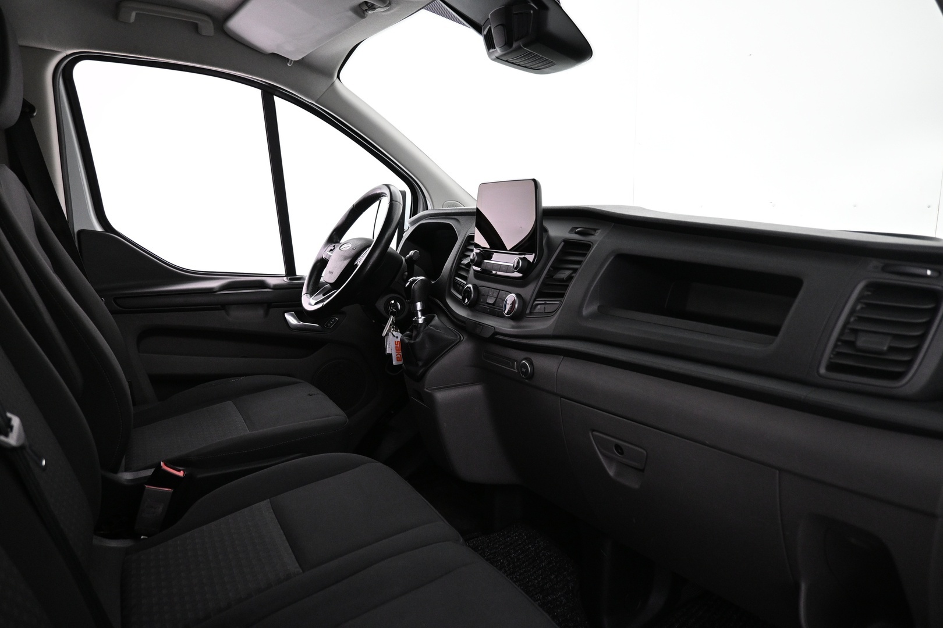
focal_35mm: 24
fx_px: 629
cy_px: 314
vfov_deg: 53.1
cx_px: 472
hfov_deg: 73.7
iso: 1600
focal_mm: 16
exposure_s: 1/30
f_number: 3.5
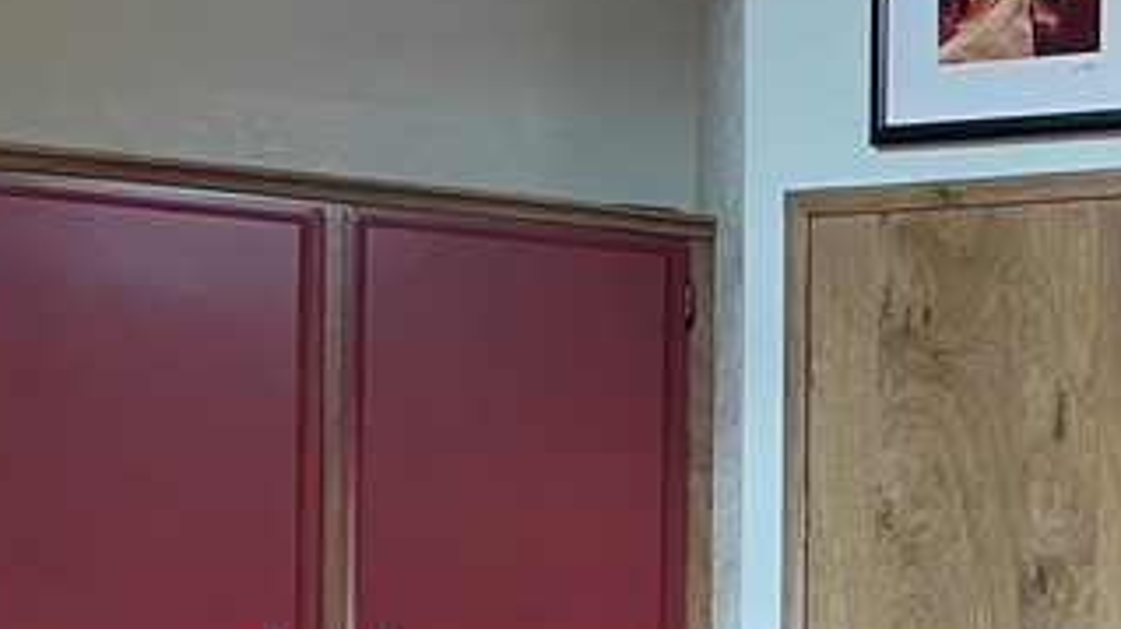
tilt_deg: -1.2
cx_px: 1641
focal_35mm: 91
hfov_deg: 20.4
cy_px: 847
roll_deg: -1.4
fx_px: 2703
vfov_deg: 12.8
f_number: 1.6
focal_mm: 4.2
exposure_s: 1/60
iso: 160
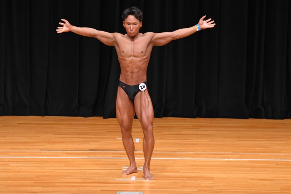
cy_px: 97
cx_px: 146
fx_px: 2181
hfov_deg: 7.6
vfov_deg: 5.1
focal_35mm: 270
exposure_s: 1/400
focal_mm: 180
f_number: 5.6
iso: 4000
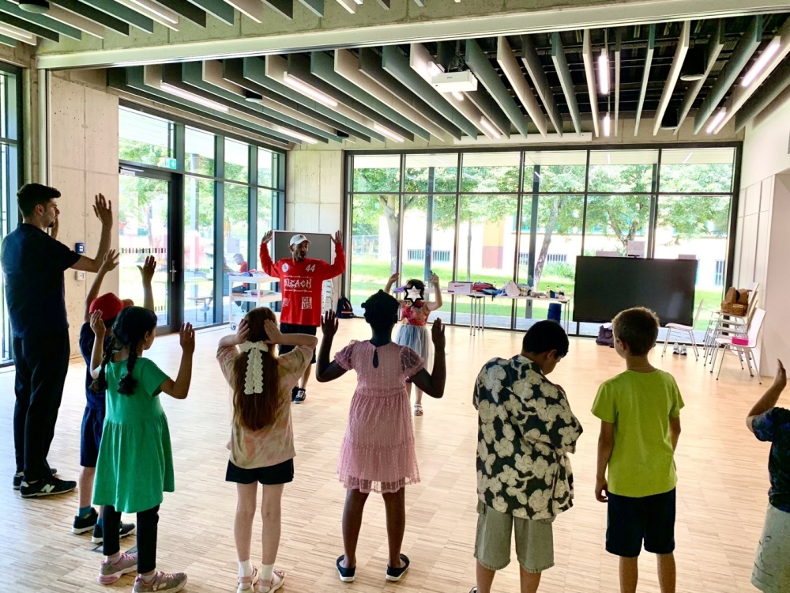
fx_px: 593
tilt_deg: -6.7
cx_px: 395
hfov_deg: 67.3
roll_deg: -2.2
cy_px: 296
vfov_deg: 53.1
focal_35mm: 26
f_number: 1.8
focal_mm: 4.25
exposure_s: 1/121
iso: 80
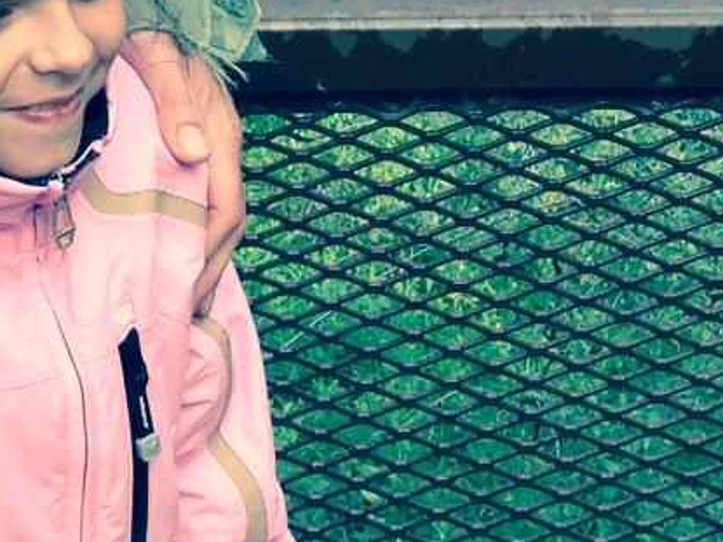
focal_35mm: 163
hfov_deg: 11.8
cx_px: -172
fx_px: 3403
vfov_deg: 8.7
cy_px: -471
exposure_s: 1/335
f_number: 2.4
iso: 50
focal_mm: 4.12
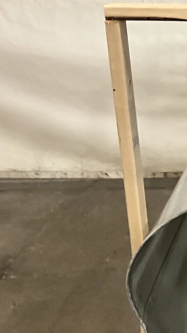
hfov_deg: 14.5
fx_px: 617
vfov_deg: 30.1
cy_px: 192
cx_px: 367
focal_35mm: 70
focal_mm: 3
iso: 320
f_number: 1.8
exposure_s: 1/41
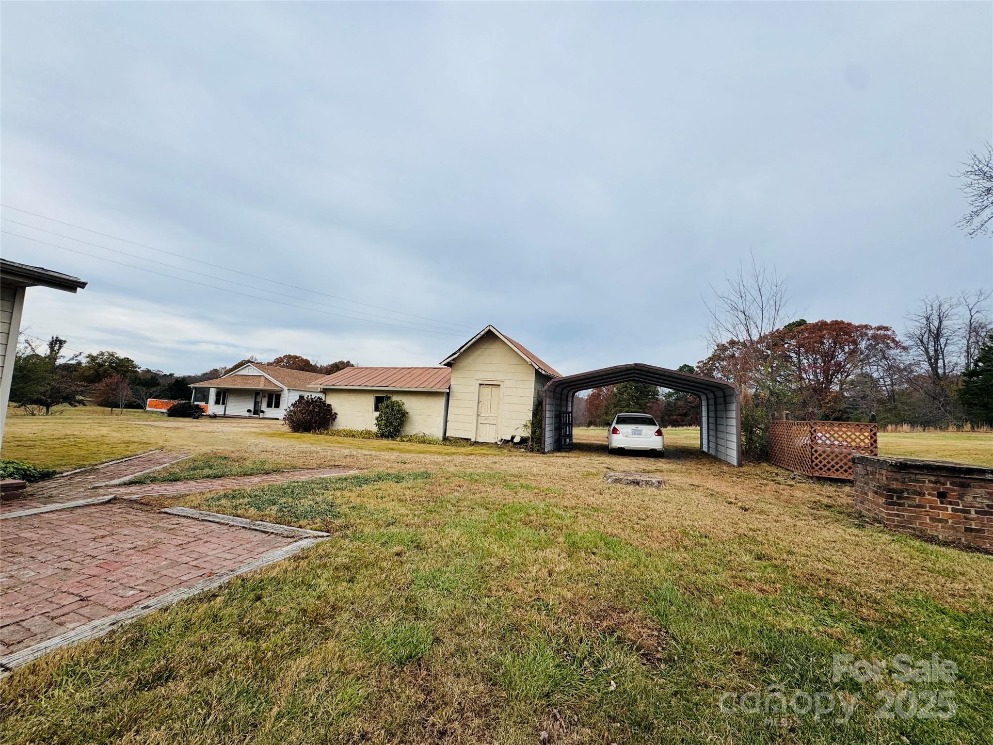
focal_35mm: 14
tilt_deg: +6.6
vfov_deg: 85.7
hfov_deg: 102.1
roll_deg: -3.0
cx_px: 496
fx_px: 402
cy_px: 372
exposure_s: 1/1299
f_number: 2.2
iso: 50
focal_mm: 2.22
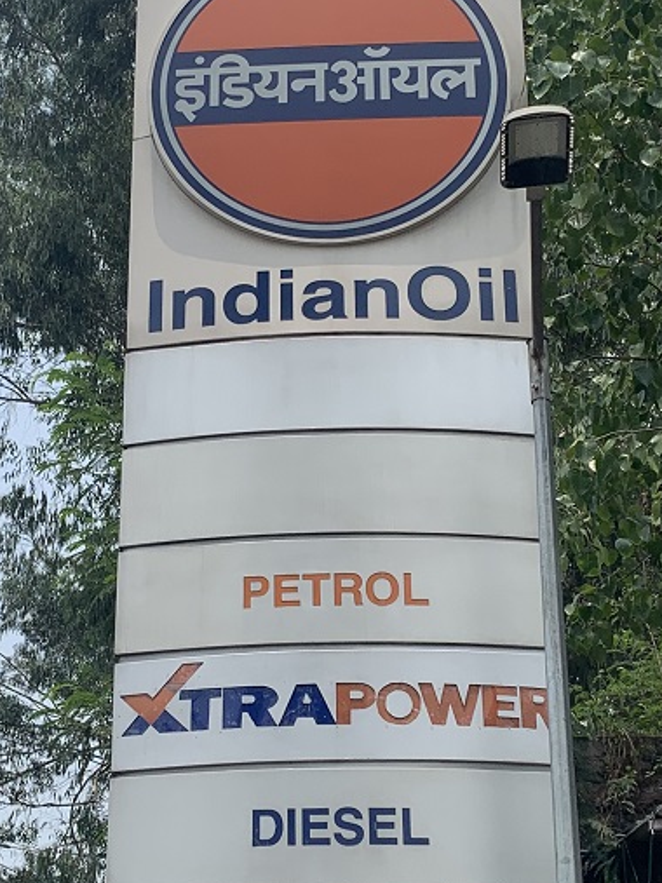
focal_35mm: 70
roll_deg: -1.9
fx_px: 1786
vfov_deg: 27.8
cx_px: 244
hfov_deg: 21.0
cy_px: 478
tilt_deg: +25.6
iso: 25
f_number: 1.8
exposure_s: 1/3650
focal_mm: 4.25
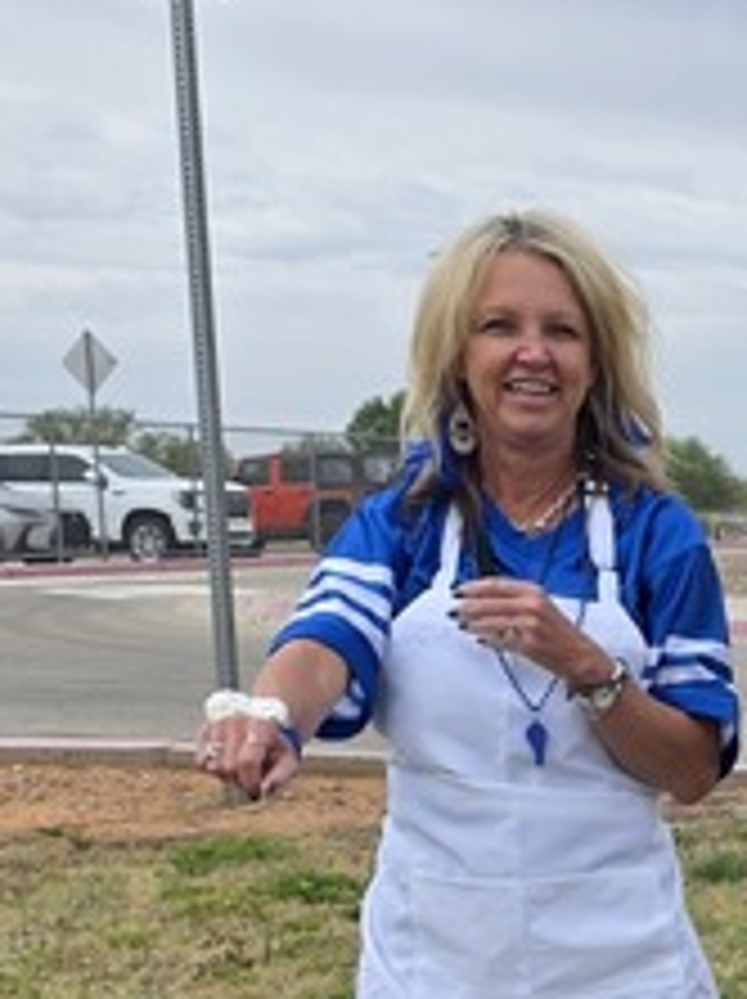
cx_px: 1161
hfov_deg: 16.1
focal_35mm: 83
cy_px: 981
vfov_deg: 22.7
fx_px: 2393
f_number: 1.7
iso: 80
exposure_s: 1/6355
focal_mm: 6.3
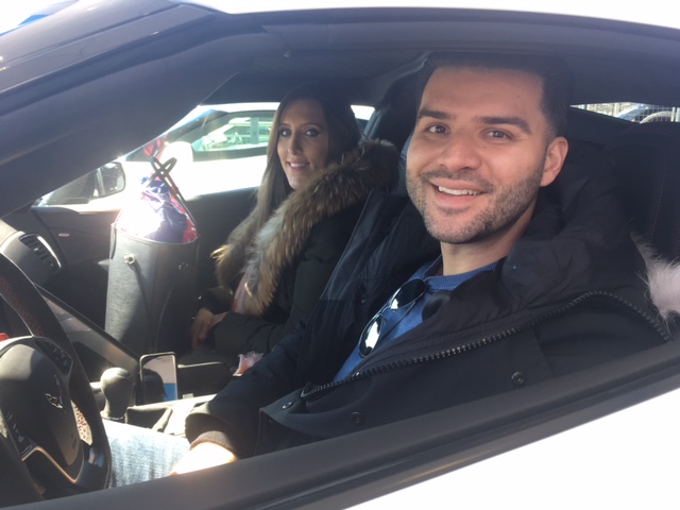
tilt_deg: -13.9
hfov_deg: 61.7
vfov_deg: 48.2
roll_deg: -0.7
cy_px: 255
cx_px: 340
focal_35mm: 29
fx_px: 570
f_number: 2.2
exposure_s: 1/120
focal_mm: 4.15
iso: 40
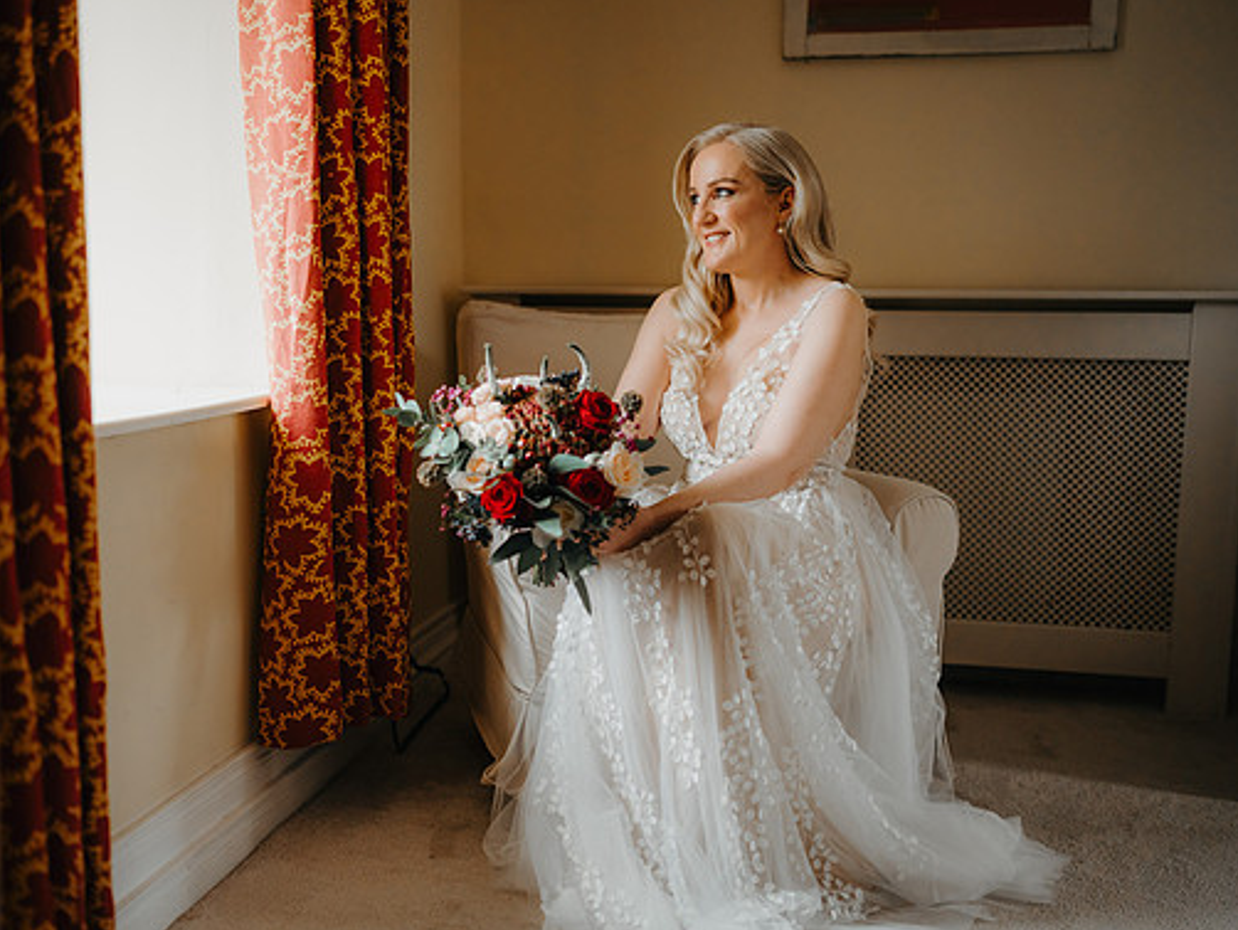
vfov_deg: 34.4
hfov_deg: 44.5
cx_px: 492
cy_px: 491
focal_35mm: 42
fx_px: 1503
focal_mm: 35
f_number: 1.4
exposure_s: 1/200
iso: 640
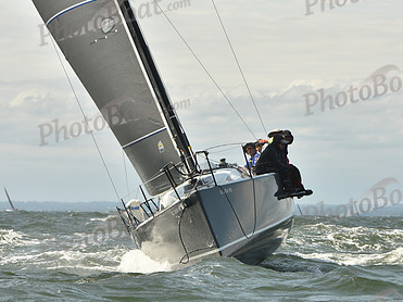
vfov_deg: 6.0
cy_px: 159
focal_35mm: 248
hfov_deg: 8.0
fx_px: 2886
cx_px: 248
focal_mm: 165
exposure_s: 1/800
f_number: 9
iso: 250
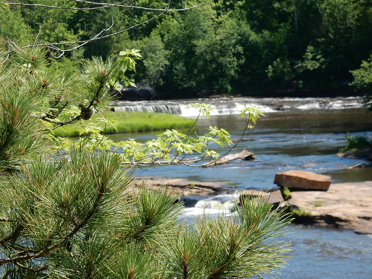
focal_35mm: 164
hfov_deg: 12.0
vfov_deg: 9.1
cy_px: 140
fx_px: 1762
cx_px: 186
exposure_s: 1/250
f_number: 6
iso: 125
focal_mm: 29.2
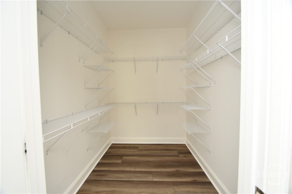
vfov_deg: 77.3
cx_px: 146
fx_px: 122
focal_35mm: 15
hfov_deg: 100.4
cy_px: 97
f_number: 4
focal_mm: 10
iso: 560
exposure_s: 1/60
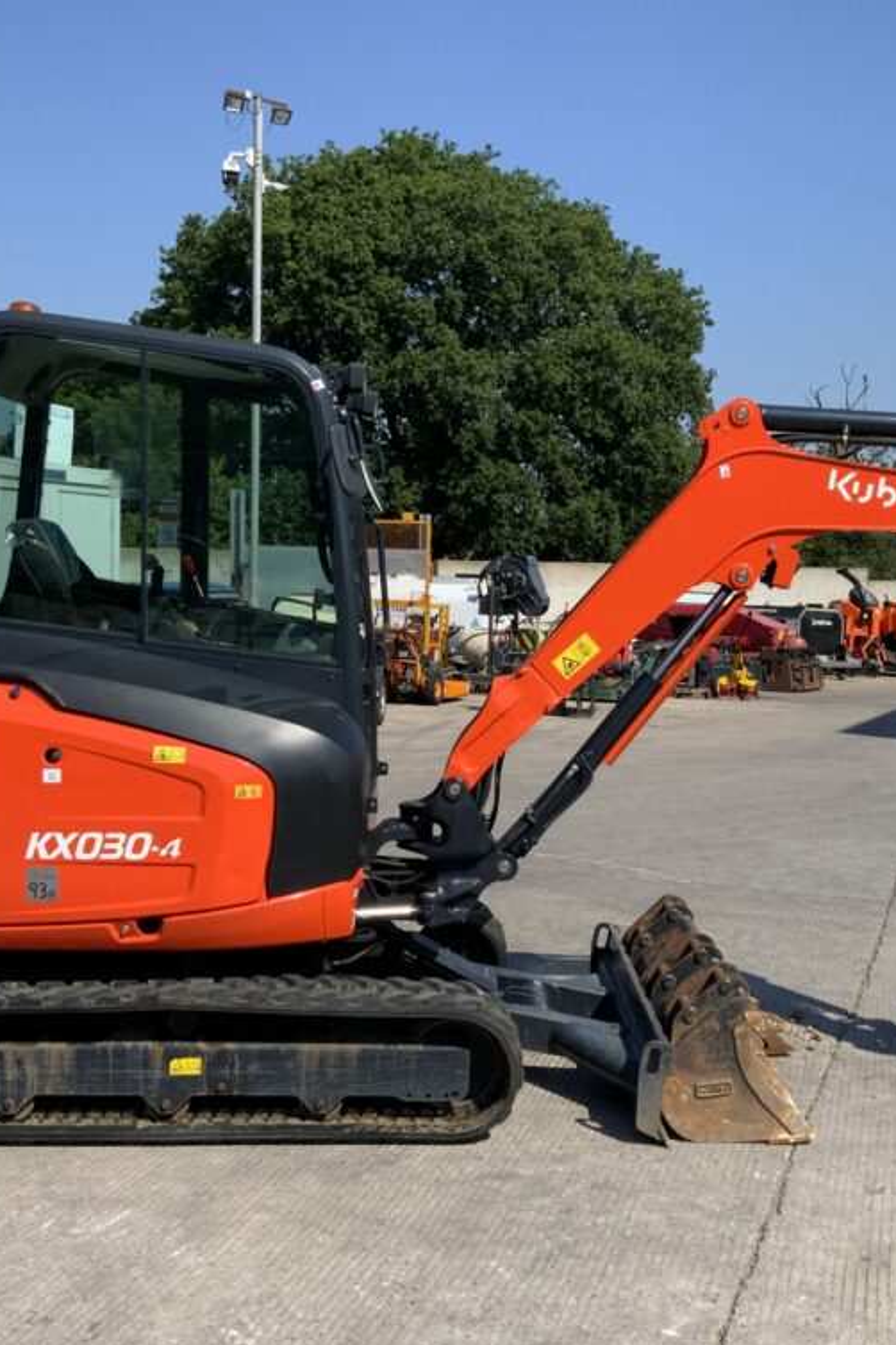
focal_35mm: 41
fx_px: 1531
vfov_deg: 47.4
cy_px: 668
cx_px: 548
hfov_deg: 32.5
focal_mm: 3
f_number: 1.8
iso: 16
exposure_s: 1/1786
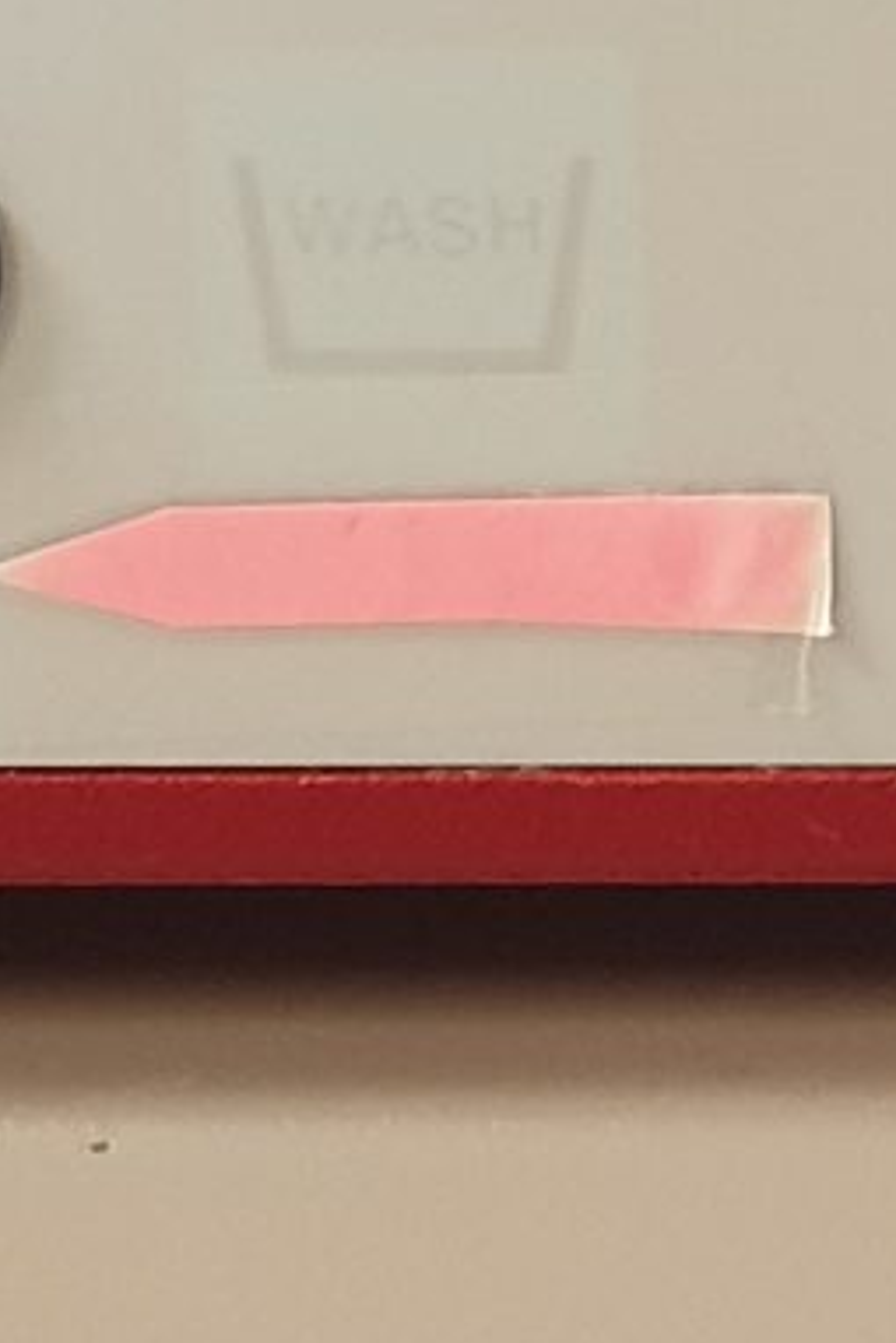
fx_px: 6751
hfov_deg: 7.4
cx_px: 1560
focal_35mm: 181
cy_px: 28
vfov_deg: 11.3
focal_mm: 4.3
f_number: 2.4
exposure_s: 1/33
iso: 320
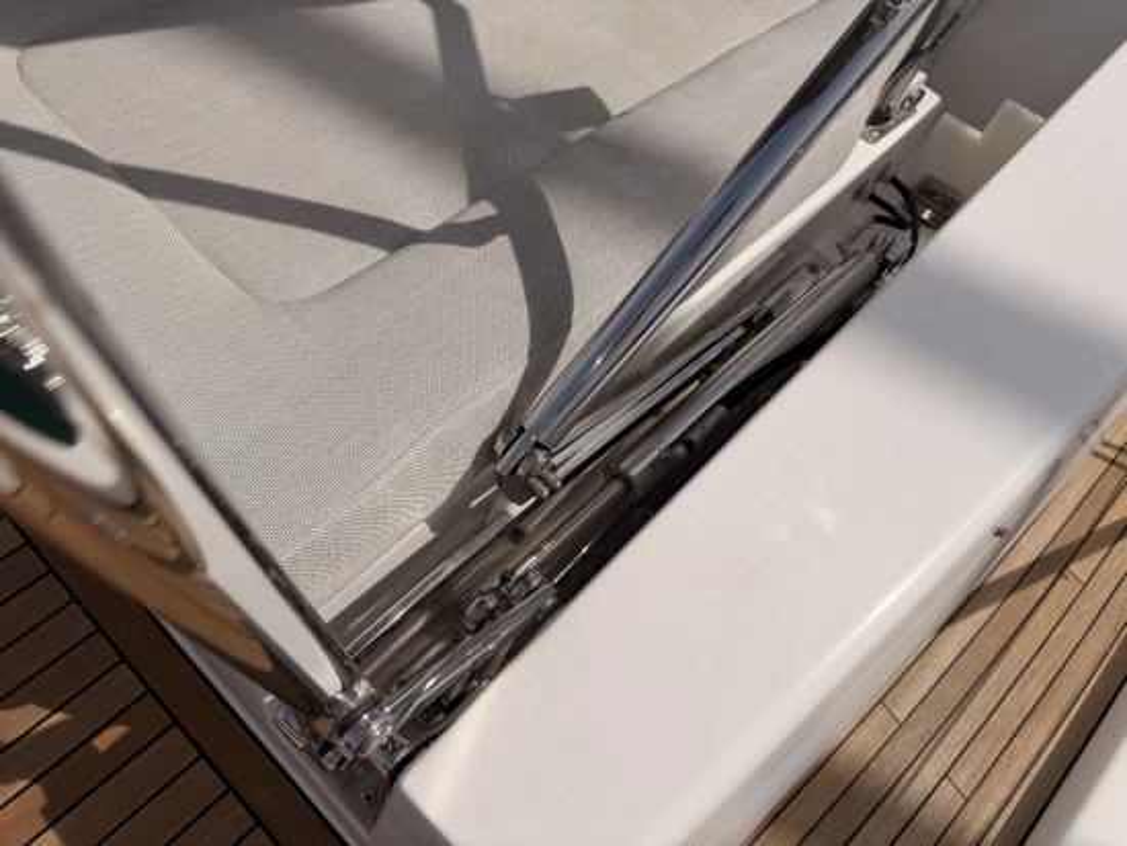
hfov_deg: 71.6
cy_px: 423
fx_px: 782
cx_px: 564
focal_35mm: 24
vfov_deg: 56.9
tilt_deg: -55.1
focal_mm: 6.76
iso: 80
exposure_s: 1/17544
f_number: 1.78
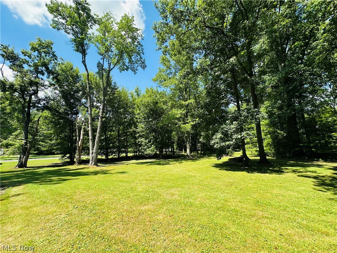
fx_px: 136
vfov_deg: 85.7
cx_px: 168
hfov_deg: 102.1
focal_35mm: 14
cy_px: 126
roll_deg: +0.7
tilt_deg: +8.5
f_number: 2.2
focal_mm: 2.22
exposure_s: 1/666
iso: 40
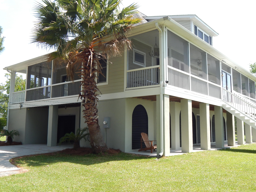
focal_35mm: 35
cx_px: 128
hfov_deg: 52.6
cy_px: 96
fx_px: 259
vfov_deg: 40.7
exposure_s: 1/400
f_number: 3.3
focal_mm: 6.1
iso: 125
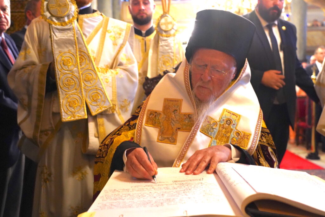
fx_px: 316
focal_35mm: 35
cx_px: 162
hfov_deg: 54.4
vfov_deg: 37.9
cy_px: 108
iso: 6400
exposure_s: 1/60
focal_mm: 35
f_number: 4
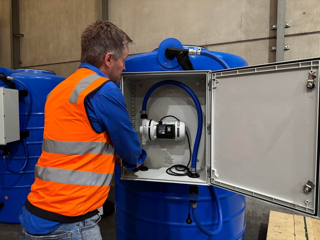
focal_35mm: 24
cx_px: 160
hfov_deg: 71.6
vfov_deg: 56.8
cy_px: 120
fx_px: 222
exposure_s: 1/50
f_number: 1.78
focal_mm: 6.76
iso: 250
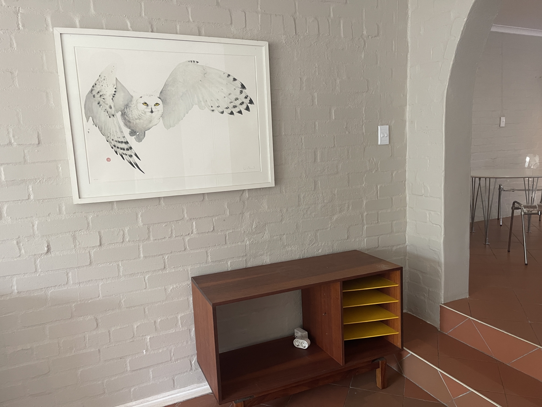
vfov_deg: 54.9
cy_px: 204
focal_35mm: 25
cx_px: 271
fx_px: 391
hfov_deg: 69.4
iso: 250
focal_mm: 5.1
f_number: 1.6
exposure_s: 1/60
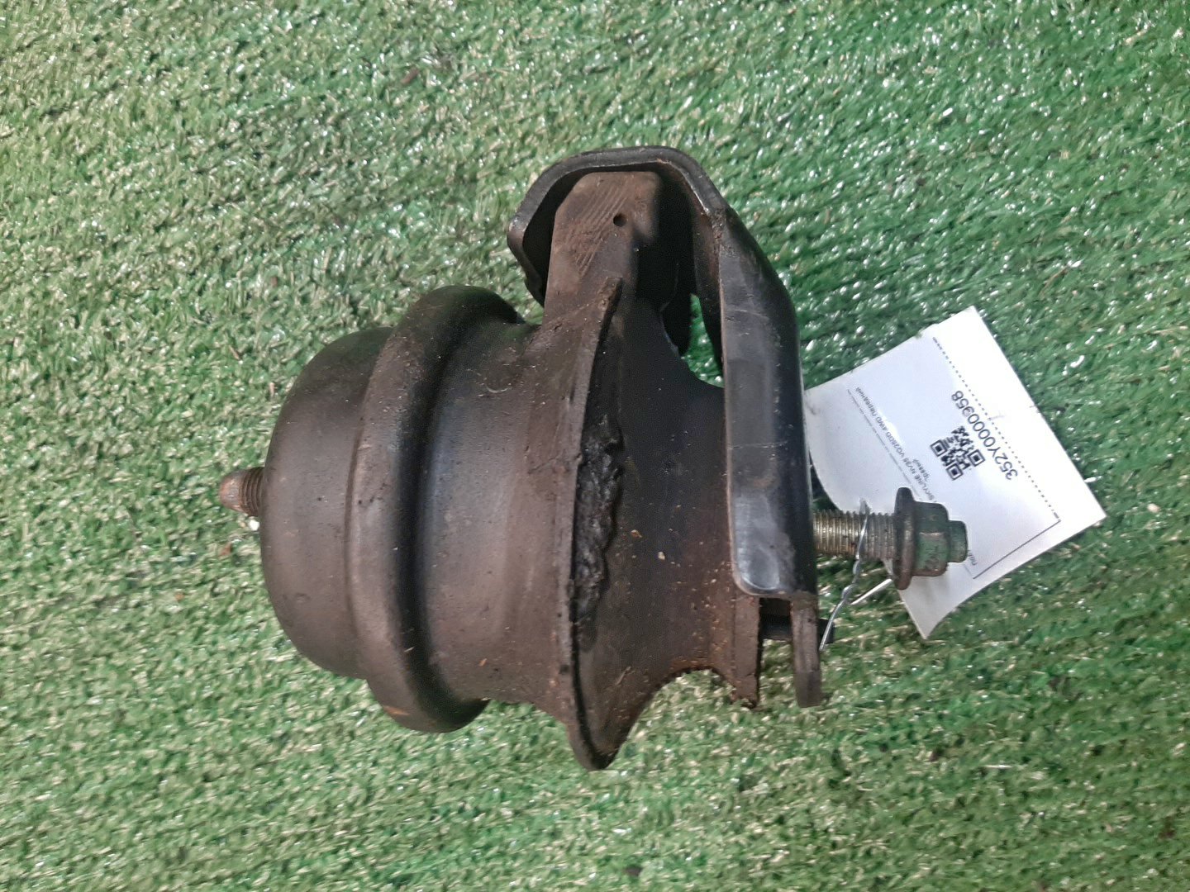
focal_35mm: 26
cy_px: 446
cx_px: 595
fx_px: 894
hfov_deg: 67.3
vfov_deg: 53.1
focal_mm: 3.93
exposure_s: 1/33
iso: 187
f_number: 1.7
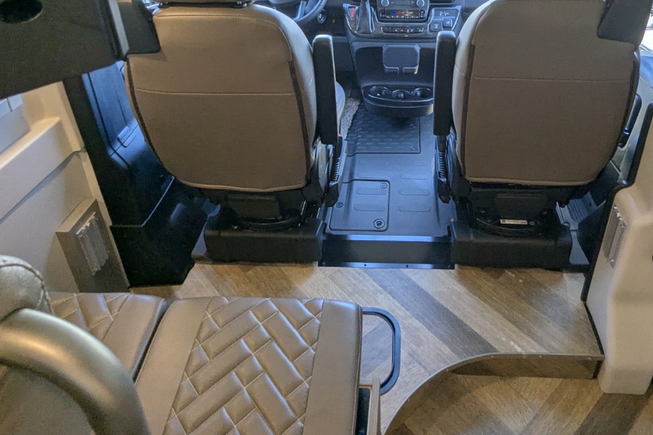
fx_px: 490
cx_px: 391
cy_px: 91
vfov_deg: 45.6
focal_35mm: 27
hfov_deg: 66.8
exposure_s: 1/106
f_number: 2.2
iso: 64
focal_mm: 2.35
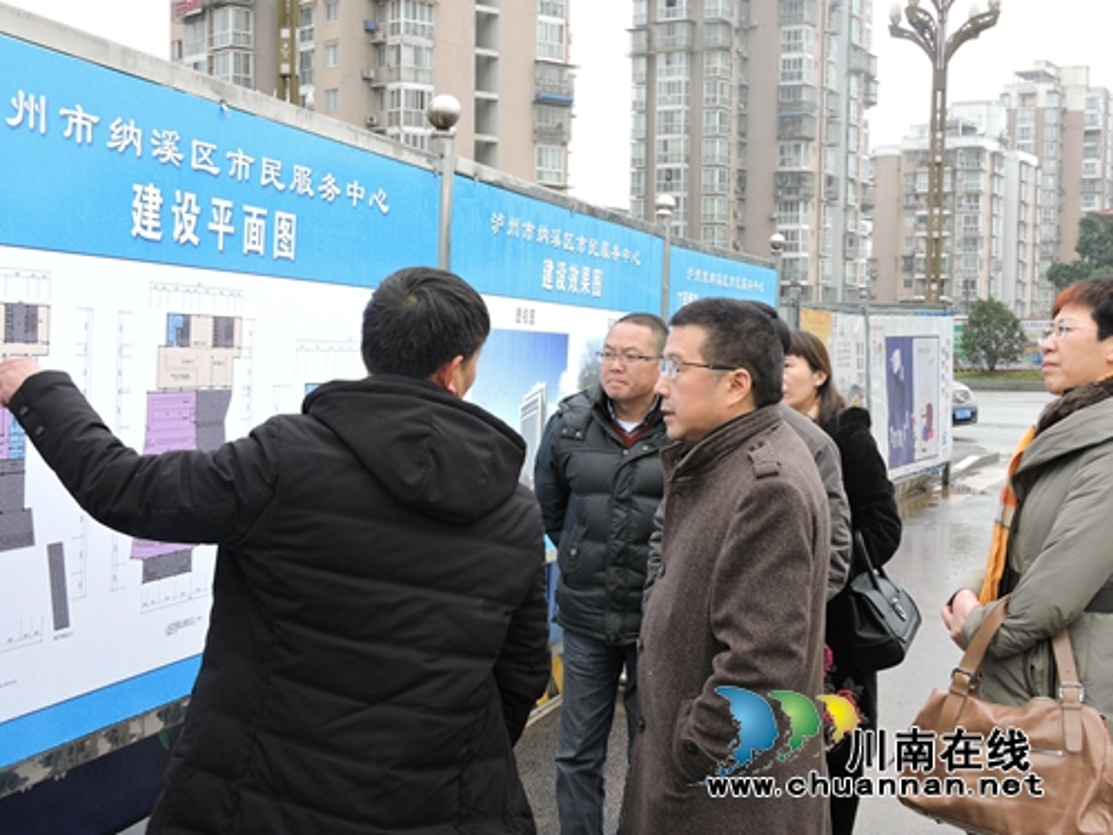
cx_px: 556
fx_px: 1608
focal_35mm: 50
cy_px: 418
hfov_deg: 38.2
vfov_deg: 29.1
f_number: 4
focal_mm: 9
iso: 100
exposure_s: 1/40
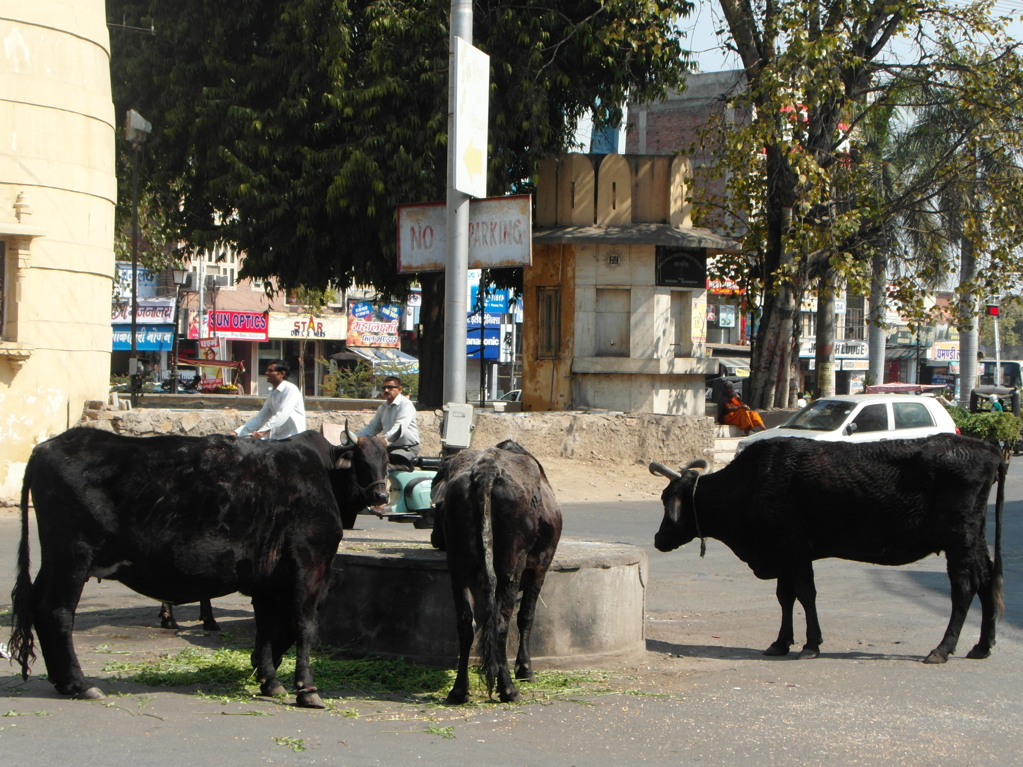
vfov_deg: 19.1
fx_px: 2276
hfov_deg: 25.3
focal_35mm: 77
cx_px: 579
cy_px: 385
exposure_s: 1/500
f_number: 4
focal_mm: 11.4
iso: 100
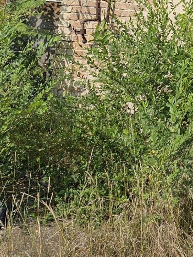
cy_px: -107
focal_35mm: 82
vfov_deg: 20.9
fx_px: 609
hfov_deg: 16.5
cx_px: 285
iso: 10
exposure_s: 1/1022
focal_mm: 6.3
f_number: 1.7
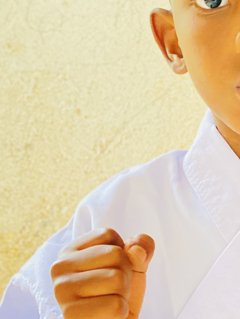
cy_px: 229
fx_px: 777
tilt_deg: -9.4
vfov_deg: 23.1
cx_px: 291
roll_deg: +0.3
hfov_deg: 16.8
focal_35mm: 84
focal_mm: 4.25
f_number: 1.8
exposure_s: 1/40
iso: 640
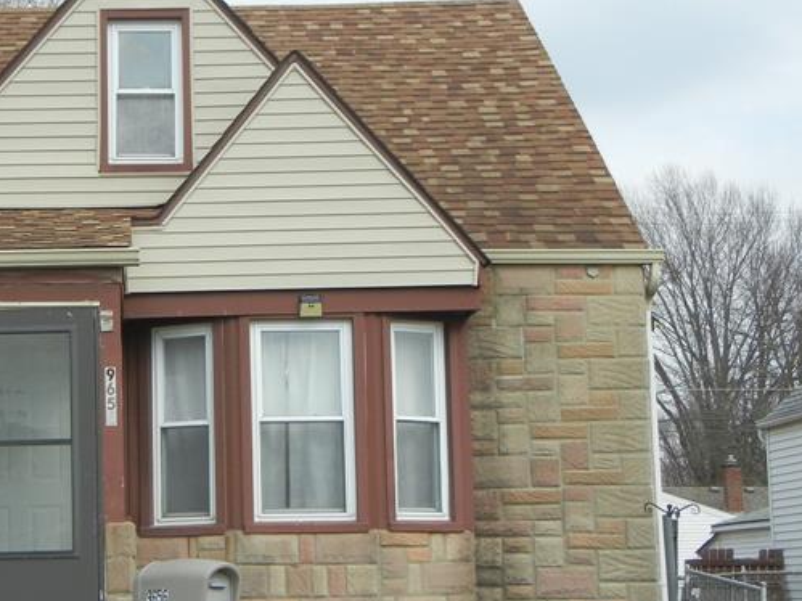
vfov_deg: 18.4
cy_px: 358
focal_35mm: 80
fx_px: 1853
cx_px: 124
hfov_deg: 23.9
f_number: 3.7
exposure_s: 1/735
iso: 160
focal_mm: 7.1
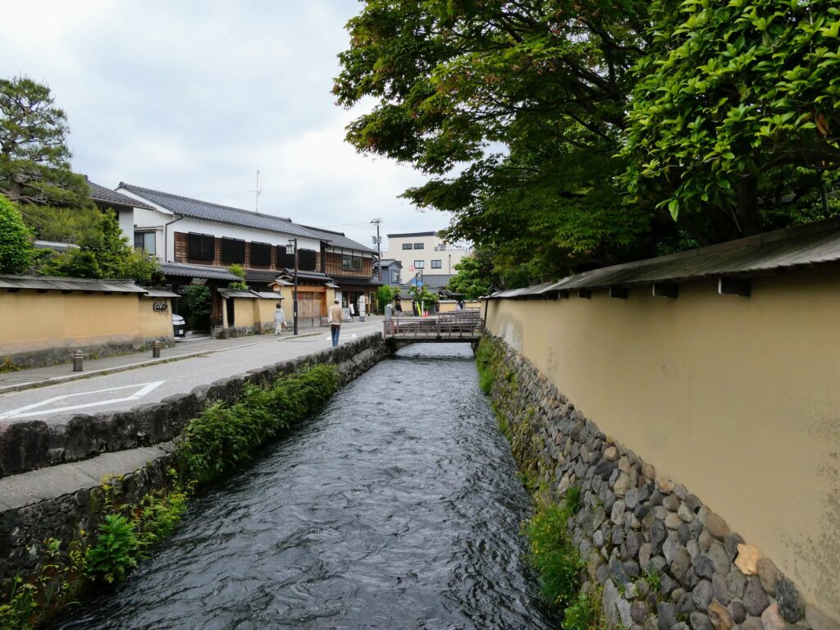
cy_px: 315
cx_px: 420
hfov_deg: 71.6
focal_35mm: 24
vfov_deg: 56.8
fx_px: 582
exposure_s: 1/400
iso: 80
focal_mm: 4.3
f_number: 3.3
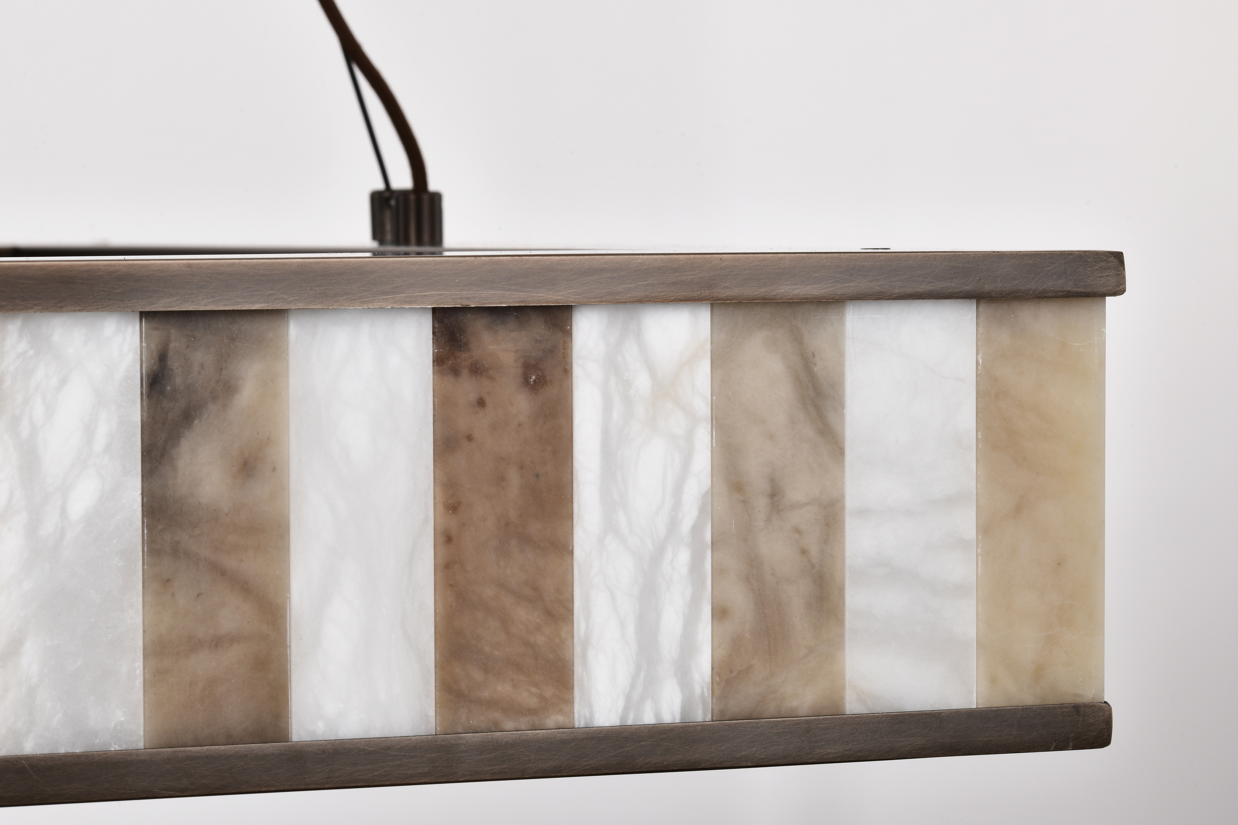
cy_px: 412
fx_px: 3851
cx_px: 570
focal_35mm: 112
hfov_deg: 18.3
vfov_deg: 12.2
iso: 200
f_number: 20
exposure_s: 1/13
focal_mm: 100
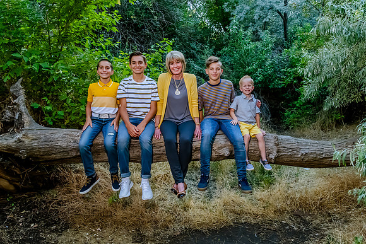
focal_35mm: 30
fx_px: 307
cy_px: 113
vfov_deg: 43.4
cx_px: 193
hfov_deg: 61.6
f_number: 9
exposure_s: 1/320
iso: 4000
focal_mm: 24
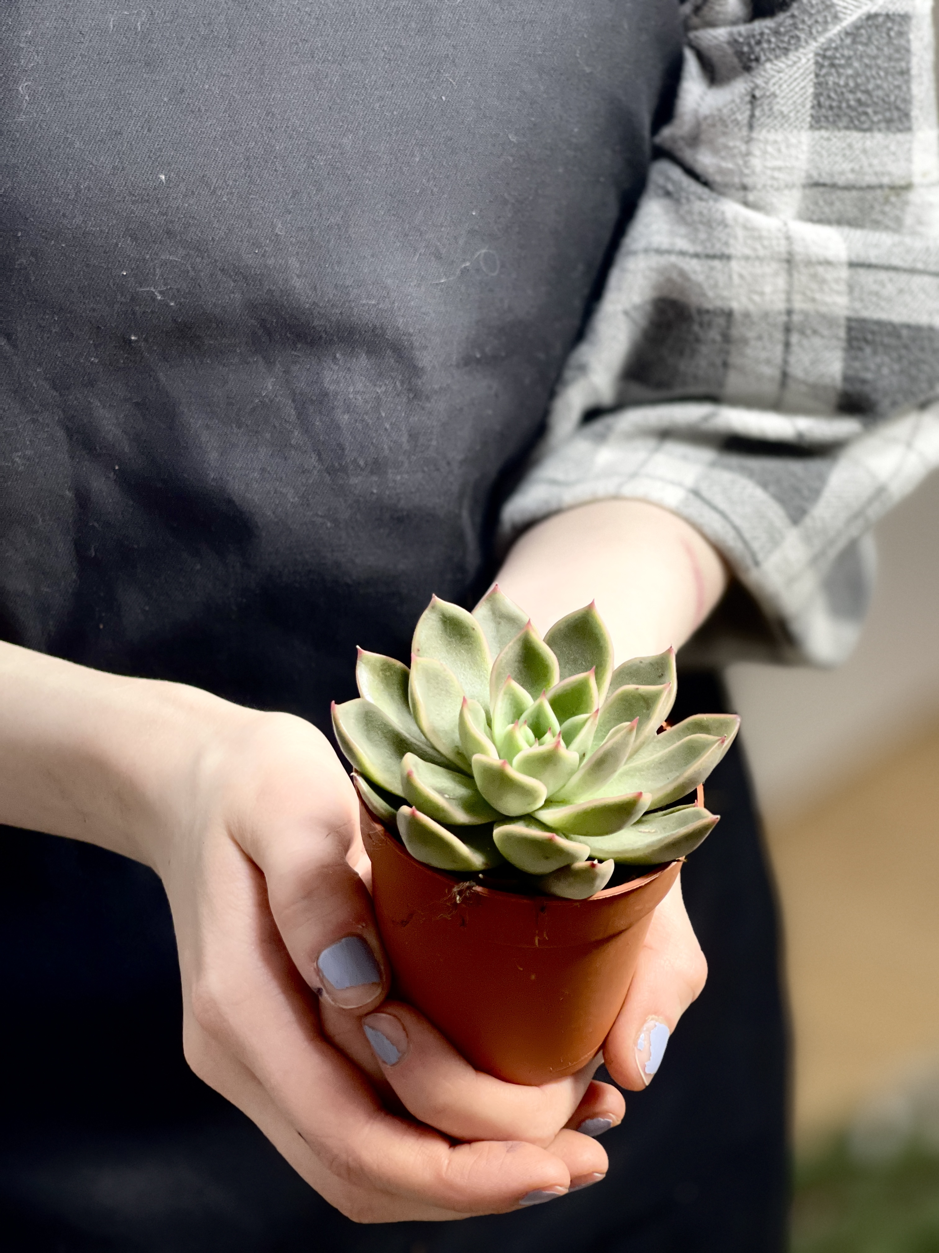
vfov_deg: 30.3
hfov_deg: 22.9
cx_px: 470
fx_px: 2315
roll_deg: -1.9
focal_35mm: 64
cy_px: 626
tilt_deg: -27.1
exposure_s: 1/100
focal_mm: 7.5
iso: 200
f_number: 2.2
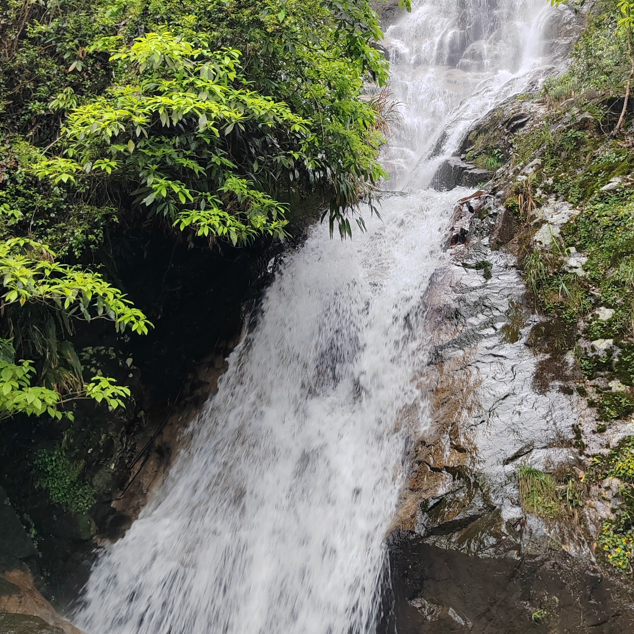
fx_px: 1015
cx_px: 378
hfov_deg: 34.6
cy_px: 163
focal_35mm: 49
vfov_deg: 34.0
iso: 100
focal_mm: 6.14
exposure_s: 1/100
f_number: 1.8
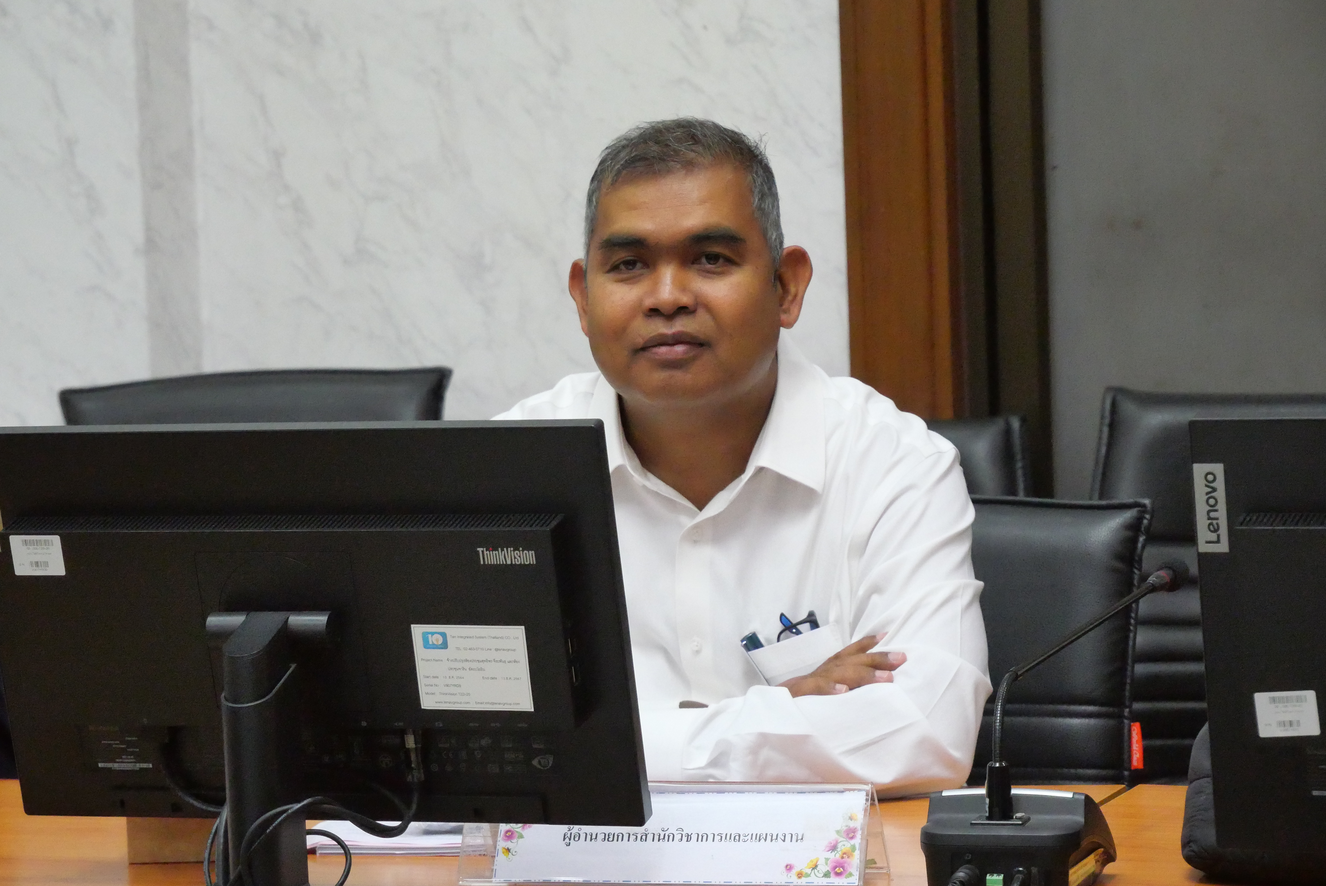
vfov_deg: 11.1
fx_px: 4570
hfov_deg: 16.5
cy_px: 443
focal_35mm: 124
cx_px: 663
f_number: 5.6
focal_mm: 60
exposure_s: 1/125
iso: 6400
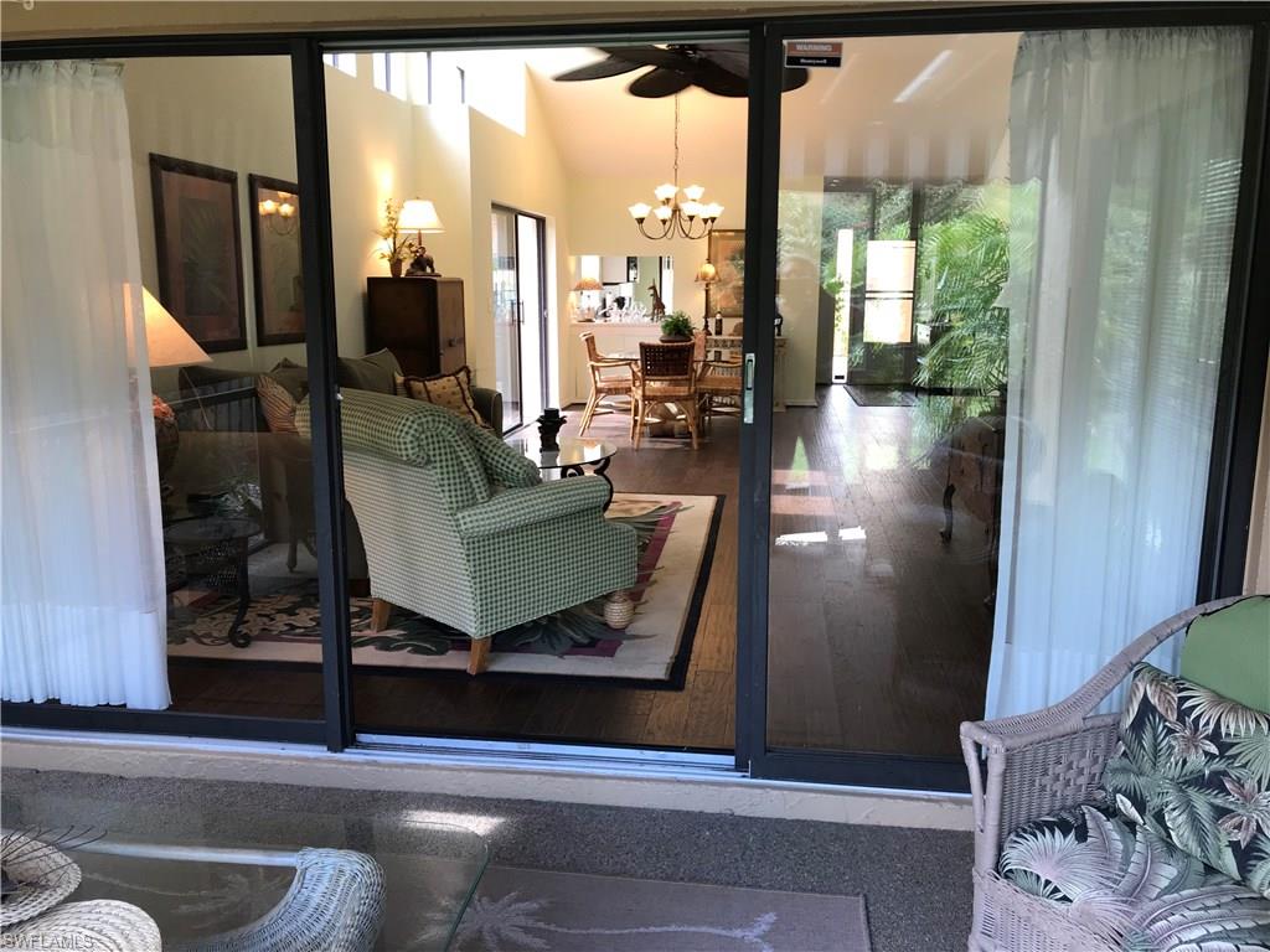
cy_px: 476
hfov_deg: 63.4
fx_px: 1027
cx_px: 635
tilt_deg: -8.9
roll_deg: +0.5
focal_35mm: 28
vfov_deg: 49.7
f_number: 1.8
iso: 25
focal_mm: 3.99
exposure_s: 1/40
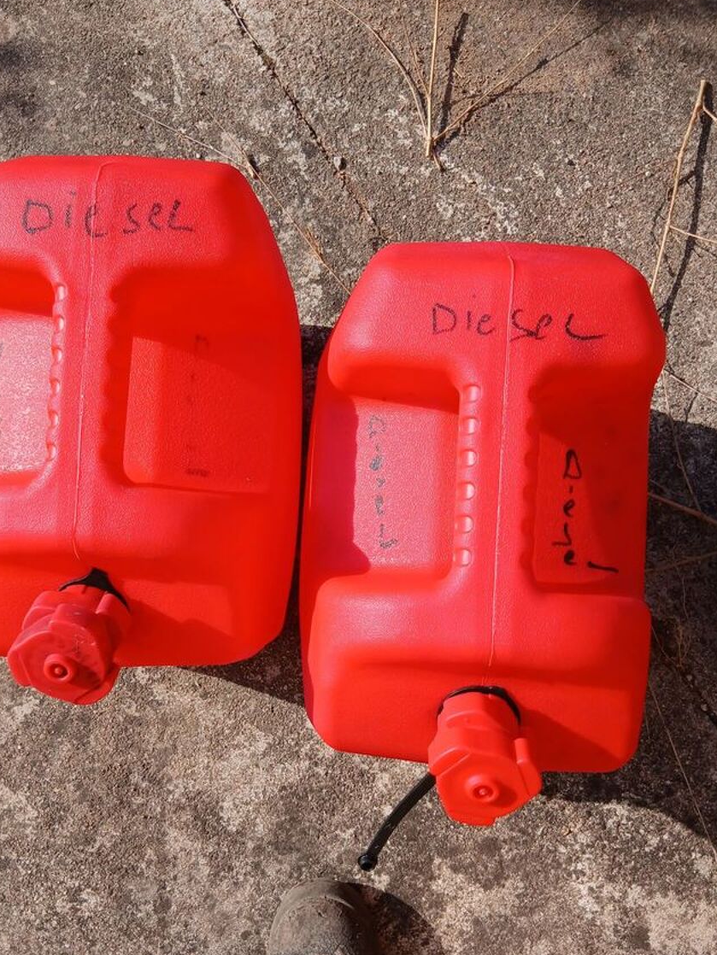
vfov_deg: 58.2
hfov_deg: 45.3
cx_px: 308
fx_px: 856
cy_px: 529
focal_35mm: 31
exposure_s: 1/294
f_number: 1.8
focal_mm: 3.98
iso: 20
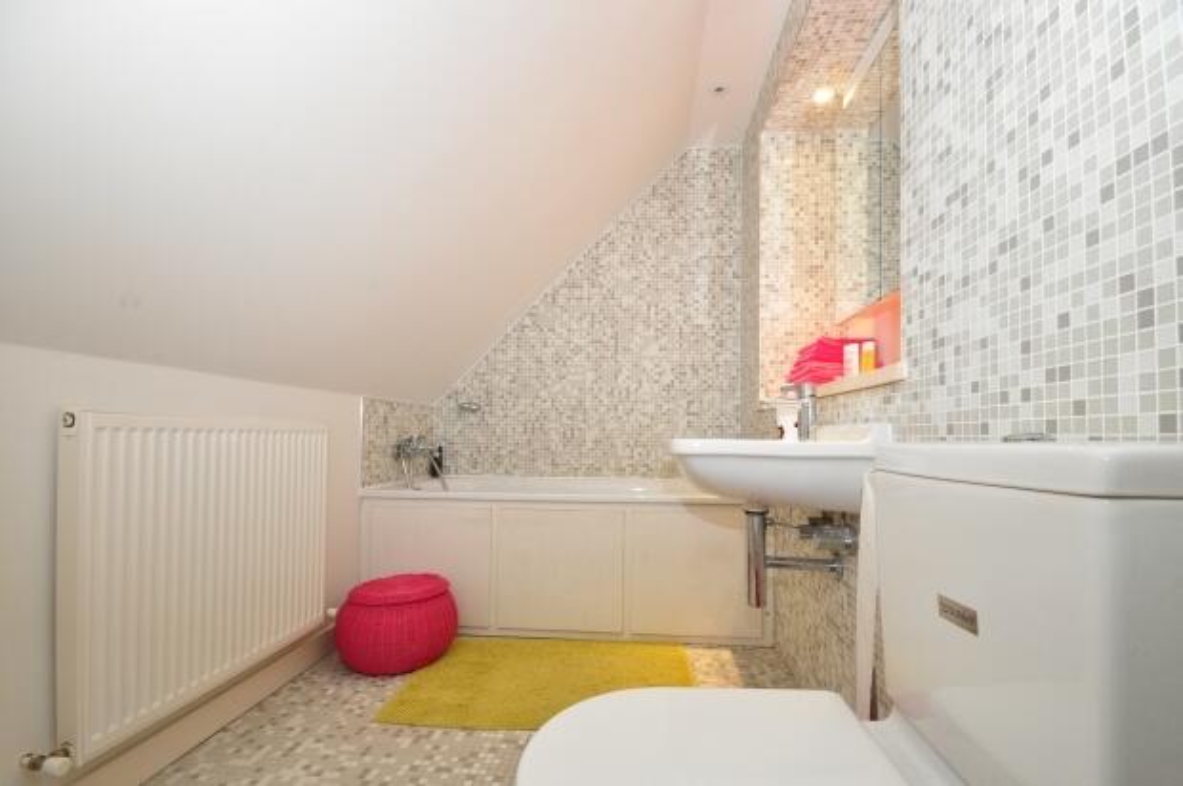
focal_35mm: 15
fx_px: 492
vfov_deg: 77.2
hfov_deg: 100.4
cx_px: 592
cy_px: 393
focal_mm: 10
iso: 800
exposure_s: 1/30
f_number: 11
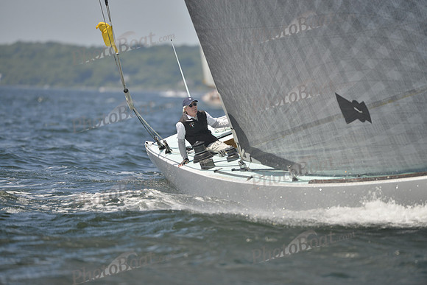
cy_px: 142
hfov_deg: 5.2
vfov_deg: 3.4
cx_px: 214
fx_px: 4745
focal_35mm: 400
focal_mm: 400
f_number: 4.5
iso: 280
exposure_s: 1/2500
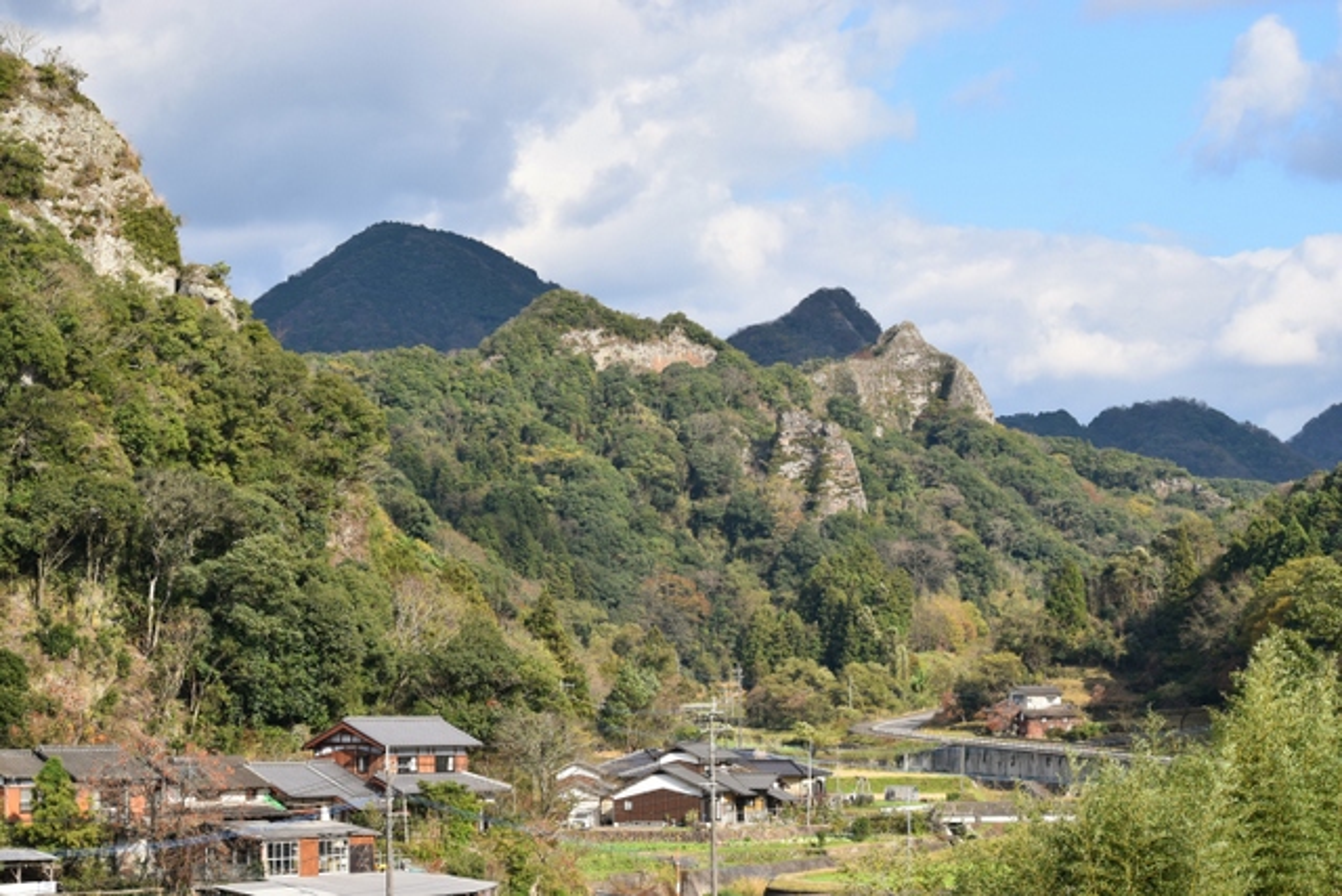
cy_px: 448
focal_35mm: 93
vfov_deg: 14.7
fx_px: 3467
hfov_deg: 21.9
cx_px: 671
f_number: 9
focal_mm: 62
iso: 200
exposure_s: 1/320
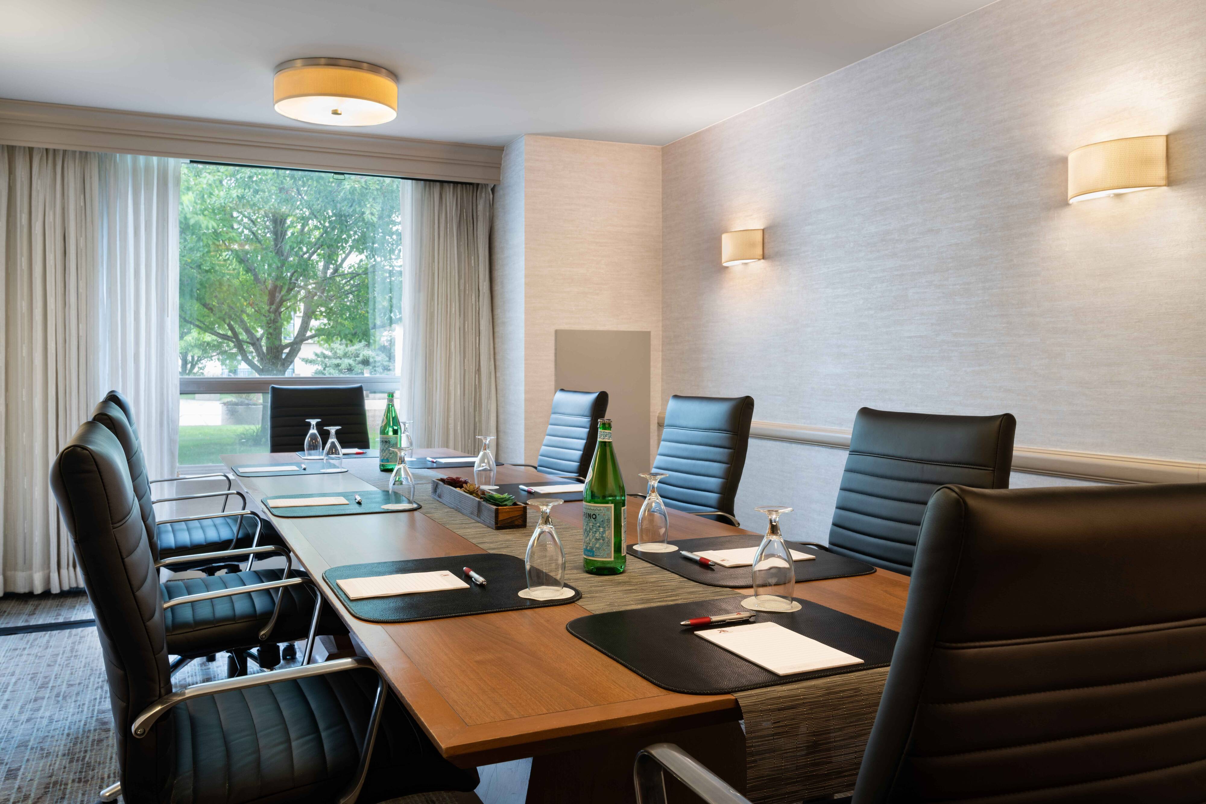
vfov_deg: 45.0
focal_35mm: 29
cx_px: 603
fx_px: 971
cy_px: 402
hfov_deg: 63.7
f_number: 11
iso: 200
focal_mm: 29
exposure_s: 2
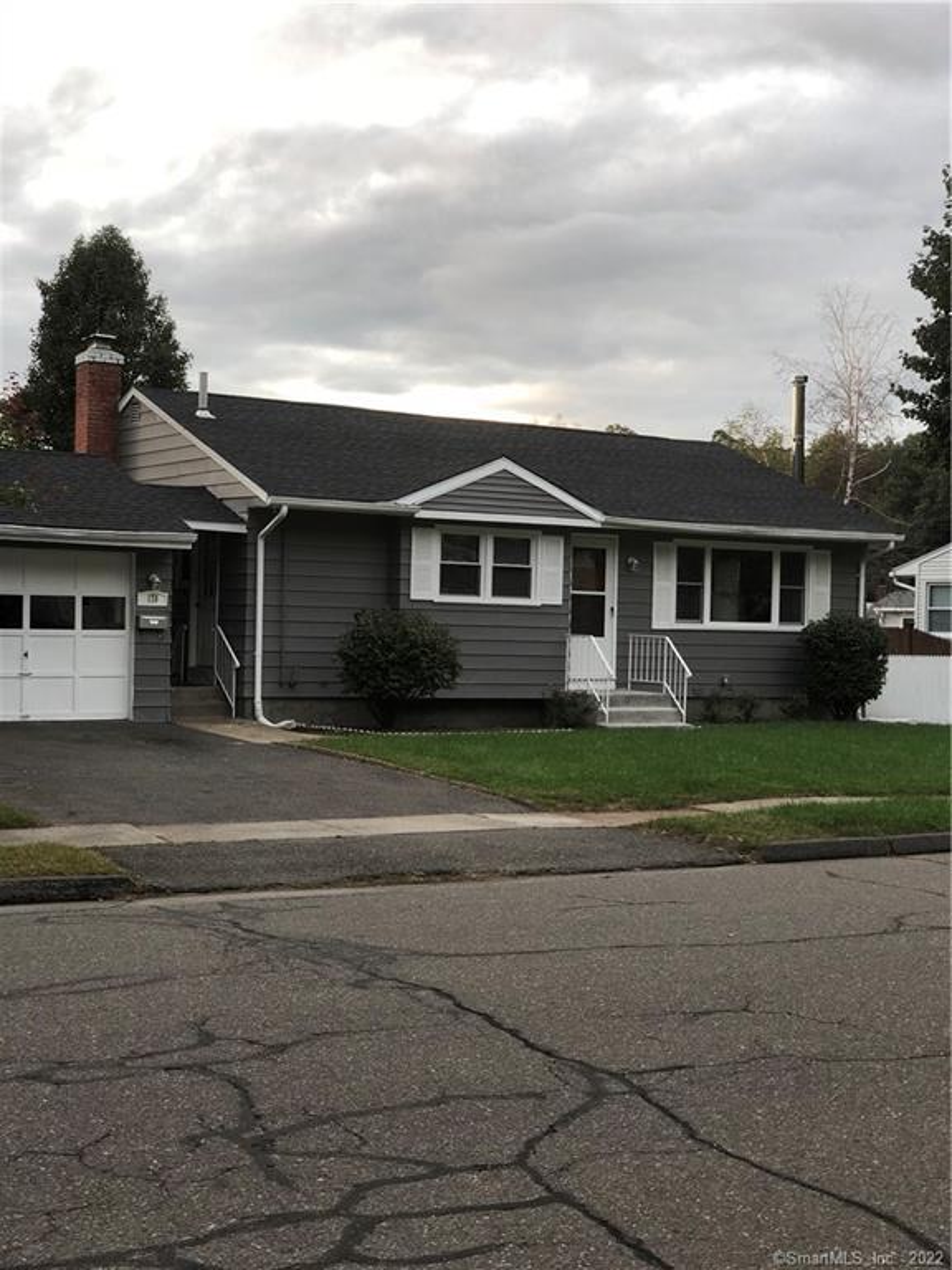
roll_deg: -1.6
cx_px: 476
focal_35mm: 52
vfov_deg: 36.8
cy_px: 635
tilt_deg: -1.2
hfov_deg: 28.0
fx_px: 1907
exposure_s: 1/60
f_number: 2.4
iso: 20
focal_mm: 6
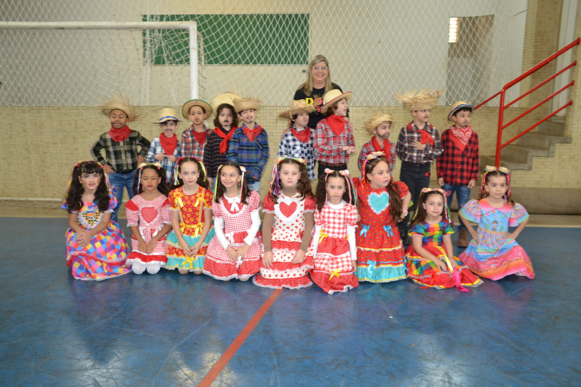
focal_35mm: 33
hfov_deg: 57.2
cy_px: 194
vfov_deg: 40.0
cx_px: 290
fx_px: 533
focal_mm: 22
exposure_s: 1/60
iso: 2000
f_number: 3.5
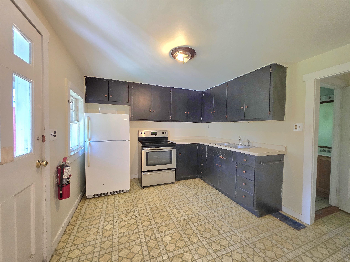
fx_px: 131
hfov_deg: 106.2
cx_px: 175
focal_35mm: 13
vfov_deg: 89.9
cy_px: 131
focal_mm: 2.2
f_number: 1.9
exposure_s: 1/120
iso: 250
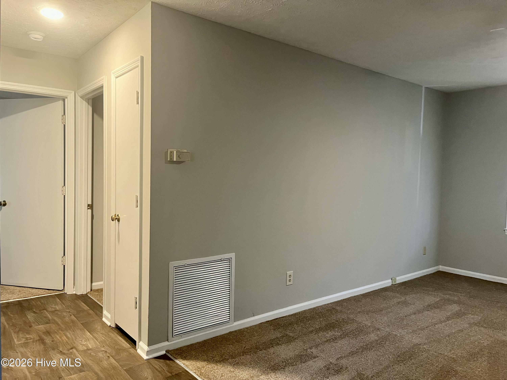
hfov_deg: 67.3
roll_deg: -0.8
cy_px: 190
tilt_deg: -3.5
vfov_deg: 53.1
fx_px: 381
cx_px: 254
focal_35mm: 26
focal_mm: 5.1
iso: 400
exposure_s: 1/60
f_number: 1.6
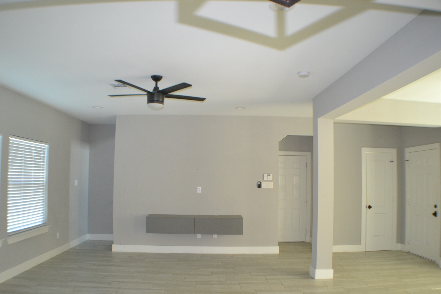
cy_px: 147
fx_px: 404
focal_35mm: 33
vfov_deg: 40.0
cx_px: 220
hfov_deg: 57.2
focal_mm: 22
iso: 900
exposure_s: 1/60
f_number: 3.8
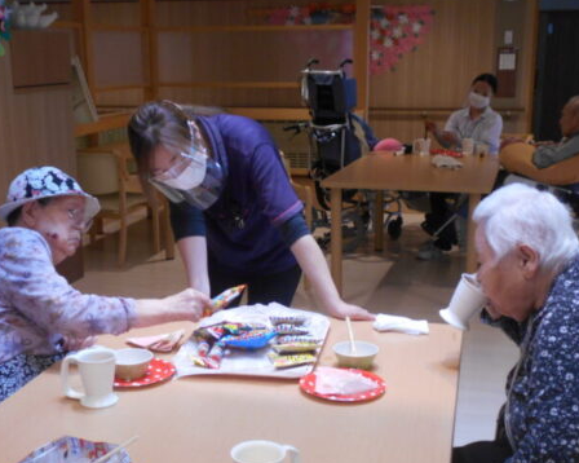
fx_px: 874
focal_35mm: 51
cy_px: 283
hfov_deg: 36.7
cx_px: 269
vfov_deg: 29.6
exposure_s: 1/30
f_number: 3.9
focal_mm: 6.7
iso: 220
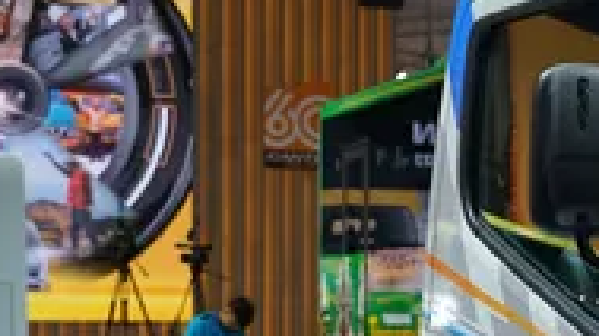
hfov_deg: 15.4
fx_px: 2118
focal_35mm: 133
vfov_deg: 9.0
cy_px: 409
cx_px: 745
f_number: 3.5
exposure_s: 1/800
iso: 1600
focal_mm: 30.1
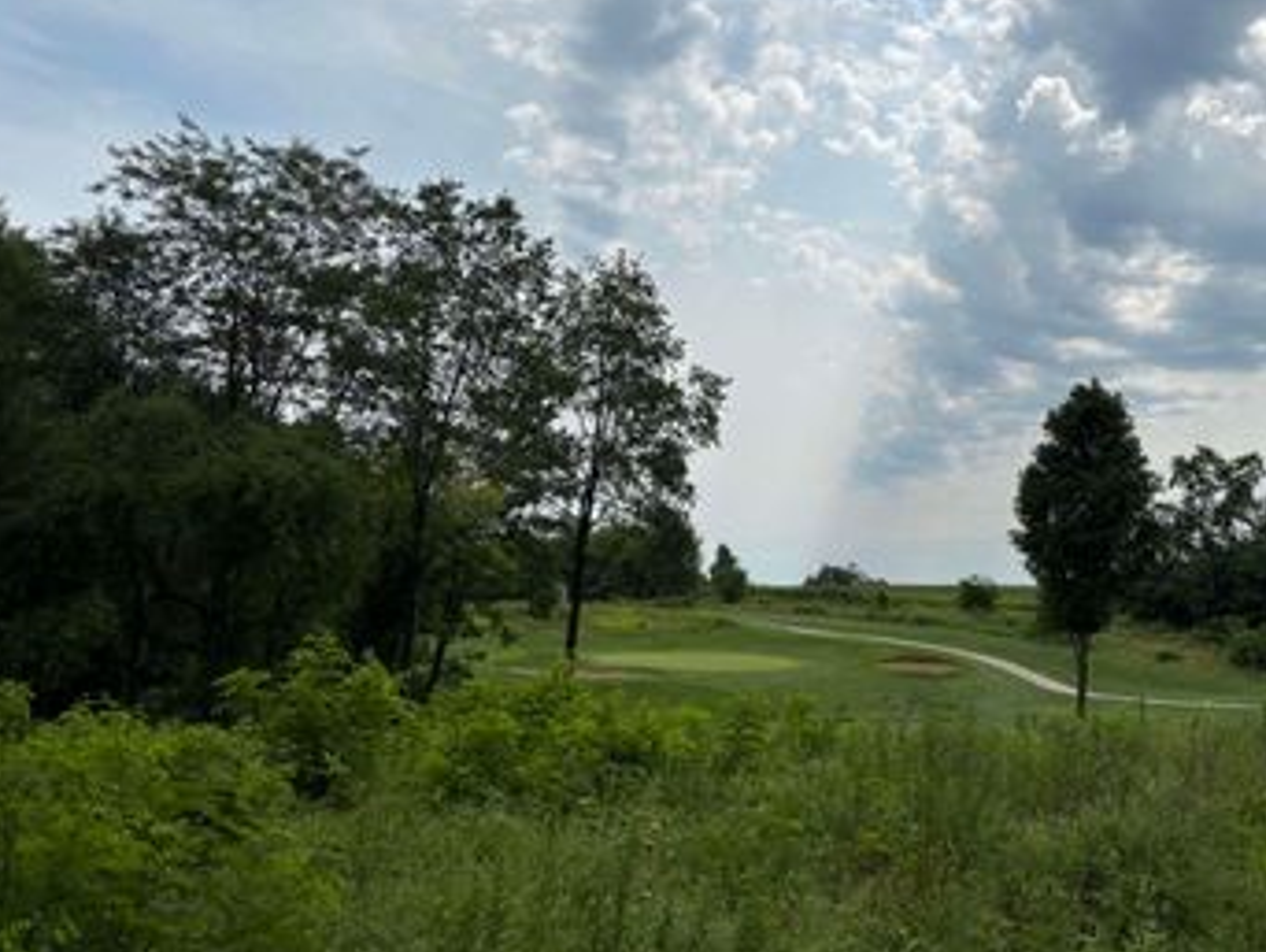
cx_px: 837
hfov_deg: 48.2
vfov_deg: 37.6
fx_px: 1391
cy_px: 380
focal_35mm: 38
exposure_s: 1/7194
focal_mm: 5.96
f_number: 1.6
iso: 50
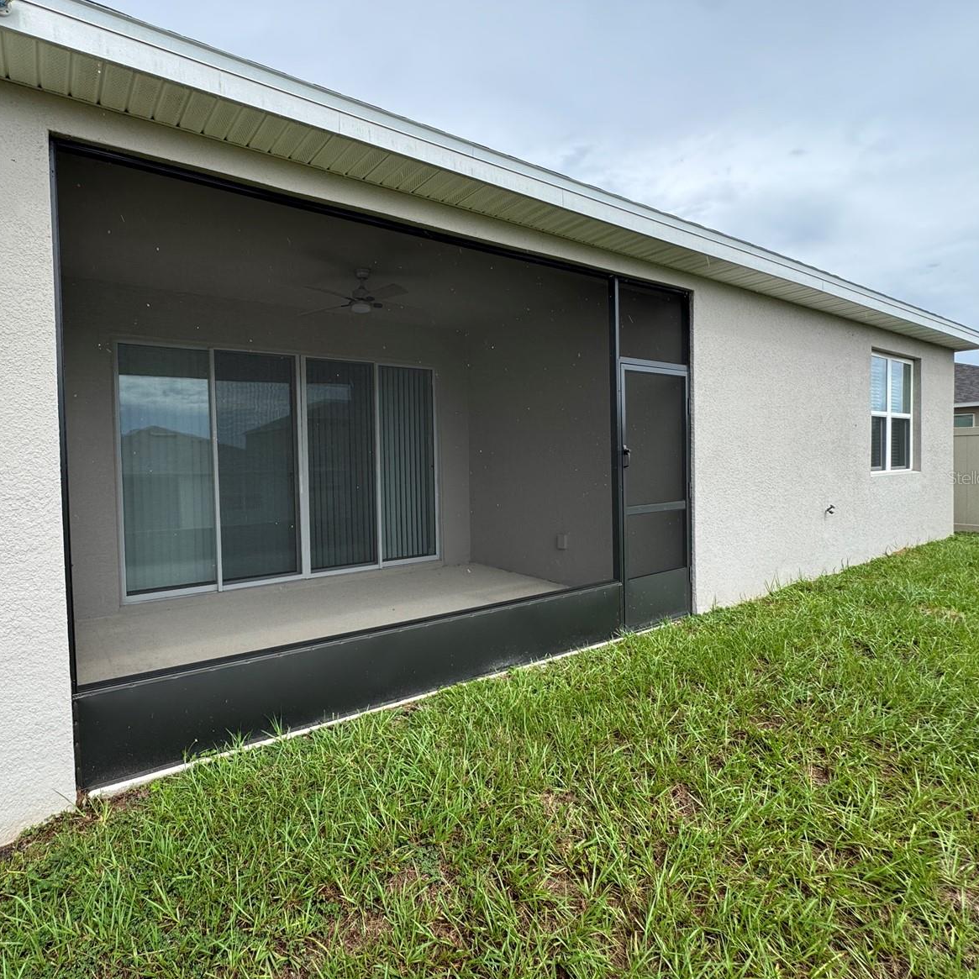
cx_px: 355
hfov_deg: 82.0
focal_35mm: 17
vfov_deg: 84.0
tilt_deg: -2.2
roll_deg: +1.0
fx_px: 544
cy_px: 477
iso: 40
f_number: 2.2
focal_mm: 2.22
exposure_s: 1/456
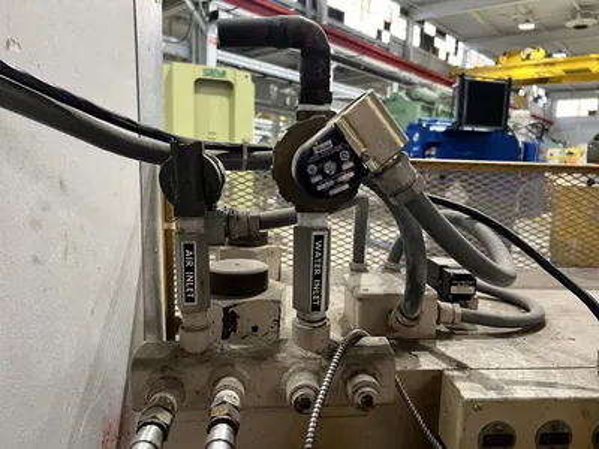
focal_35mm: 26
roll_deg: -2.0
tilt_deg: -8.4
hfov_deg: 67.3
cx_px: 300
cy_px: 224
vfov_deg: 53.1
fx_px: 450
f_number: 1.5
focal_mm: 5.7
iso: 200
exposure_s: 1/60
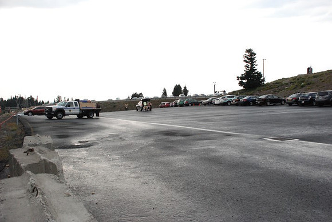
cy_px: 111
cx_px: 166
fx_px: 305
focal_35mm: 33
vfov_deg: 40.1
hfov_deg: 57.1
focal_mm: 22
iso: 1600
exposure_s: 1/4000
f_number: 4
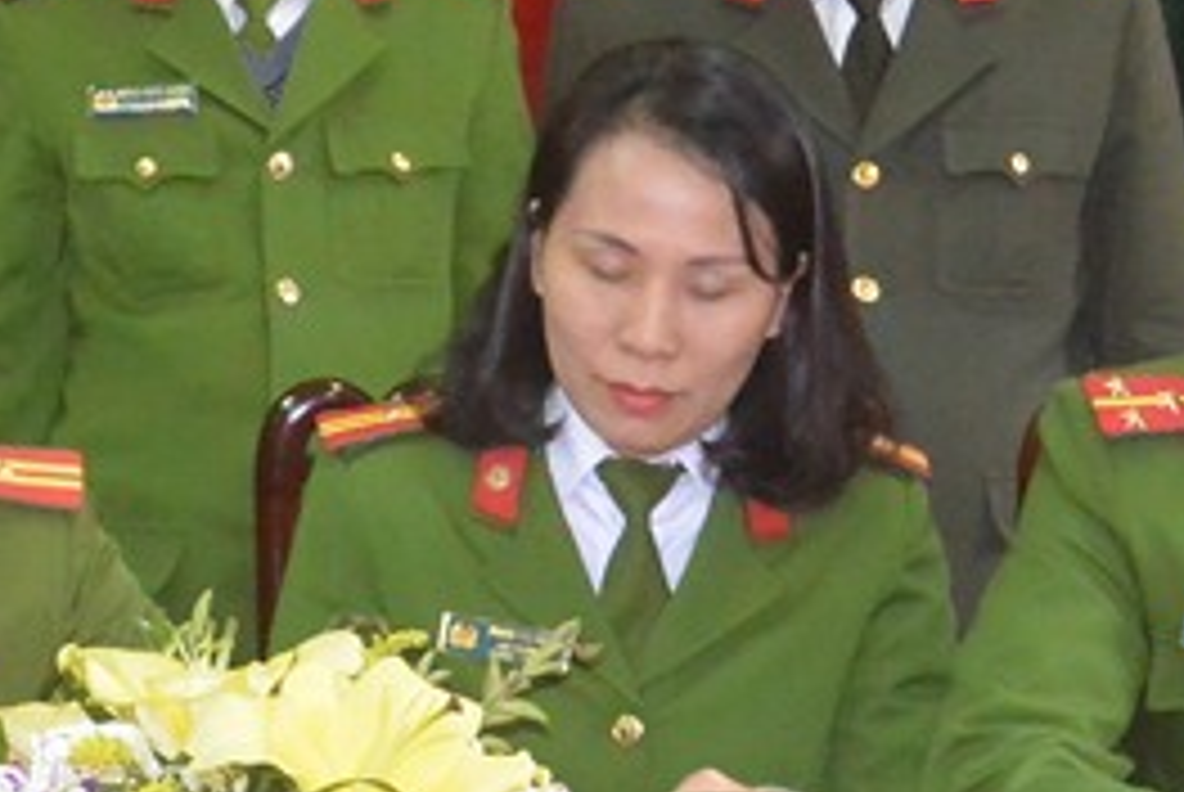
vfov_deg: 9.7
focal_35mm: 140
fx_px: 4609
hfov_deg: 14.5
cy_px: -38
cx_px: 68
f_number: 4
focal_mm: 13.6
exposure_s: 1/60
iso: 1400
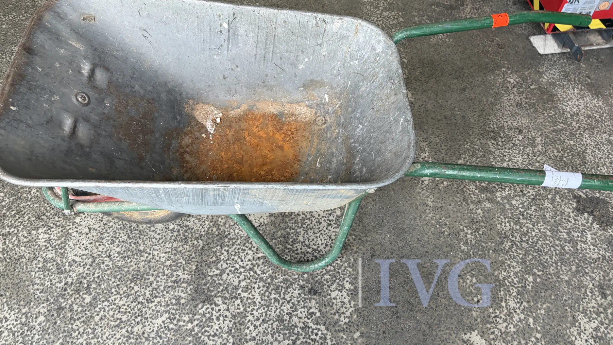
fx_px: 471
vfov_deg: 39.8
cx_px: 307
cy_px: 119
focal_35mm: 29
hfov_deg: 66.1
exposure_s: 1/121
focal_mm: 5.96
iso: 40
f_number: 1.6
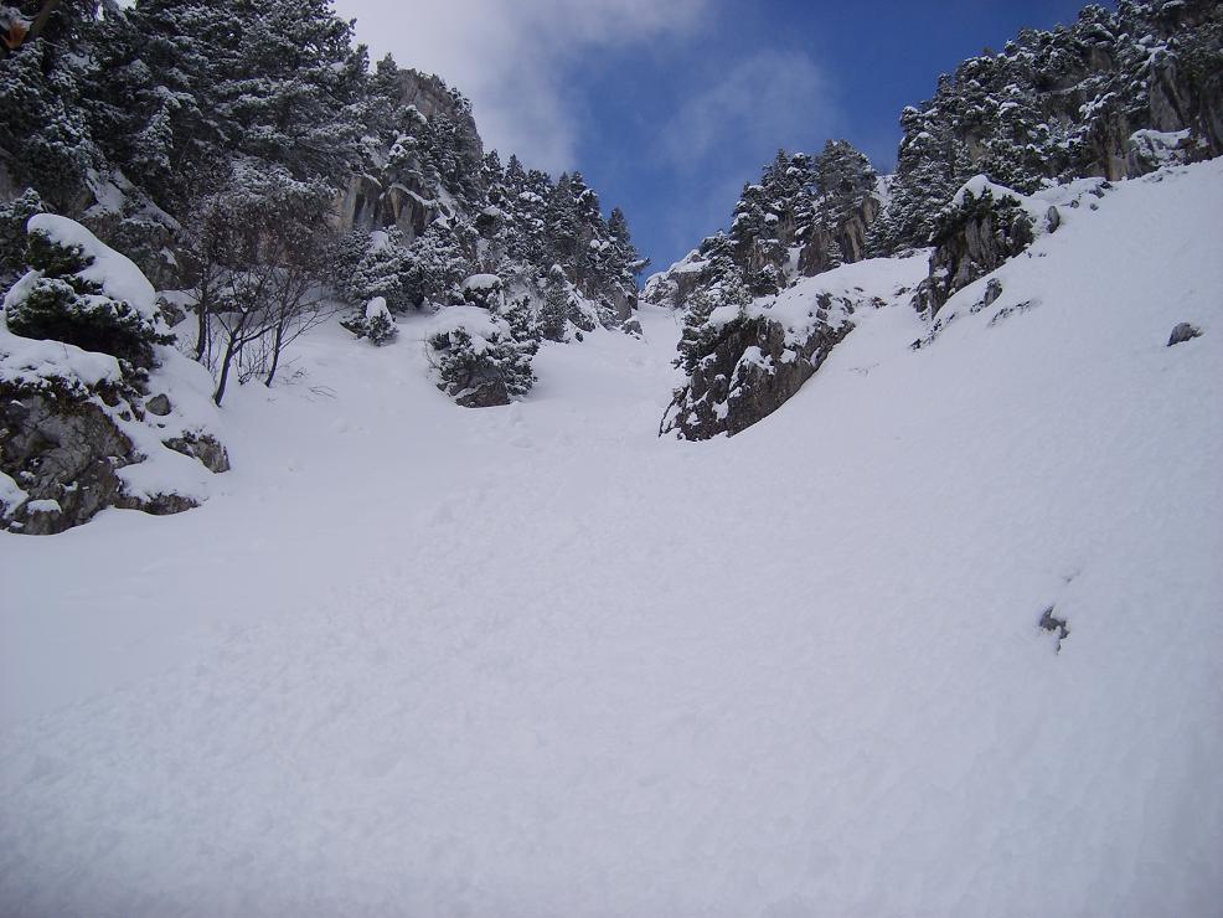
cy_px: 459
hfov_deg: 52.6
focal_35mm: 35
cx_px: 612
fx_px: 1237
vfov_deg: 40.7
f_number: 7.1
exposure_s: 1/350
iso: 50
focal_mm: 5.8
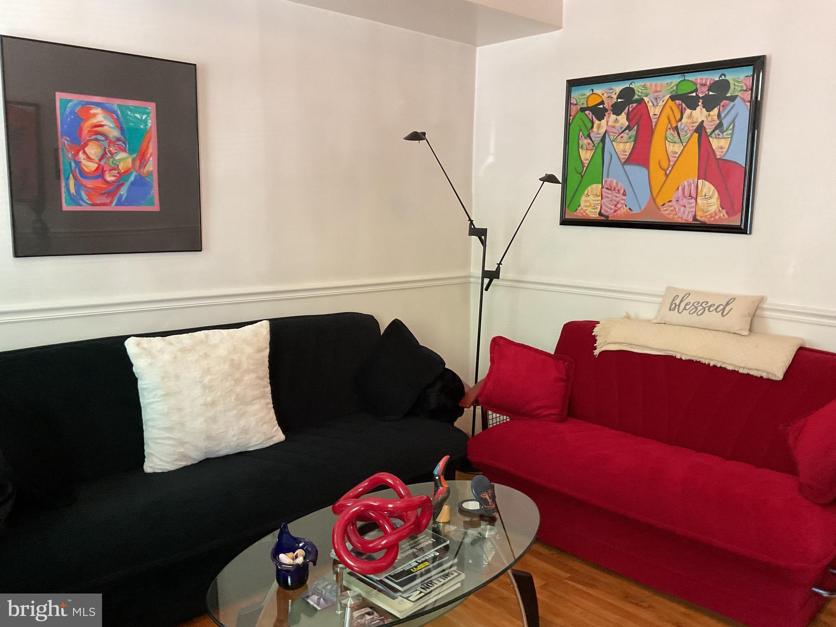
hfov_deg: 61.7
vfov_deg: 48.2
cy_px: 314
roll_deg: -0.4
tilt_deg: -9.3
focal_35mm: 29
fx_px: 700
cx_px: 418
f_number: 1.8
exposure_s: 1/60
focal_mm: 3
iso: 250
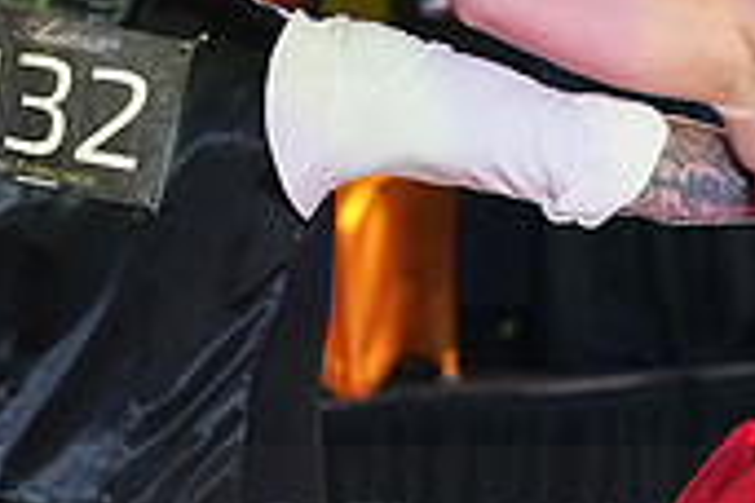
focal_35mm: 424
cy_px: 596
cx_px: 766
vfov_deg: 3.2
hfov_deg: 4.9
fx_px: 8892
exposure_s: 1/400
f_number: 5
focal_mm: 125
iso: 5000
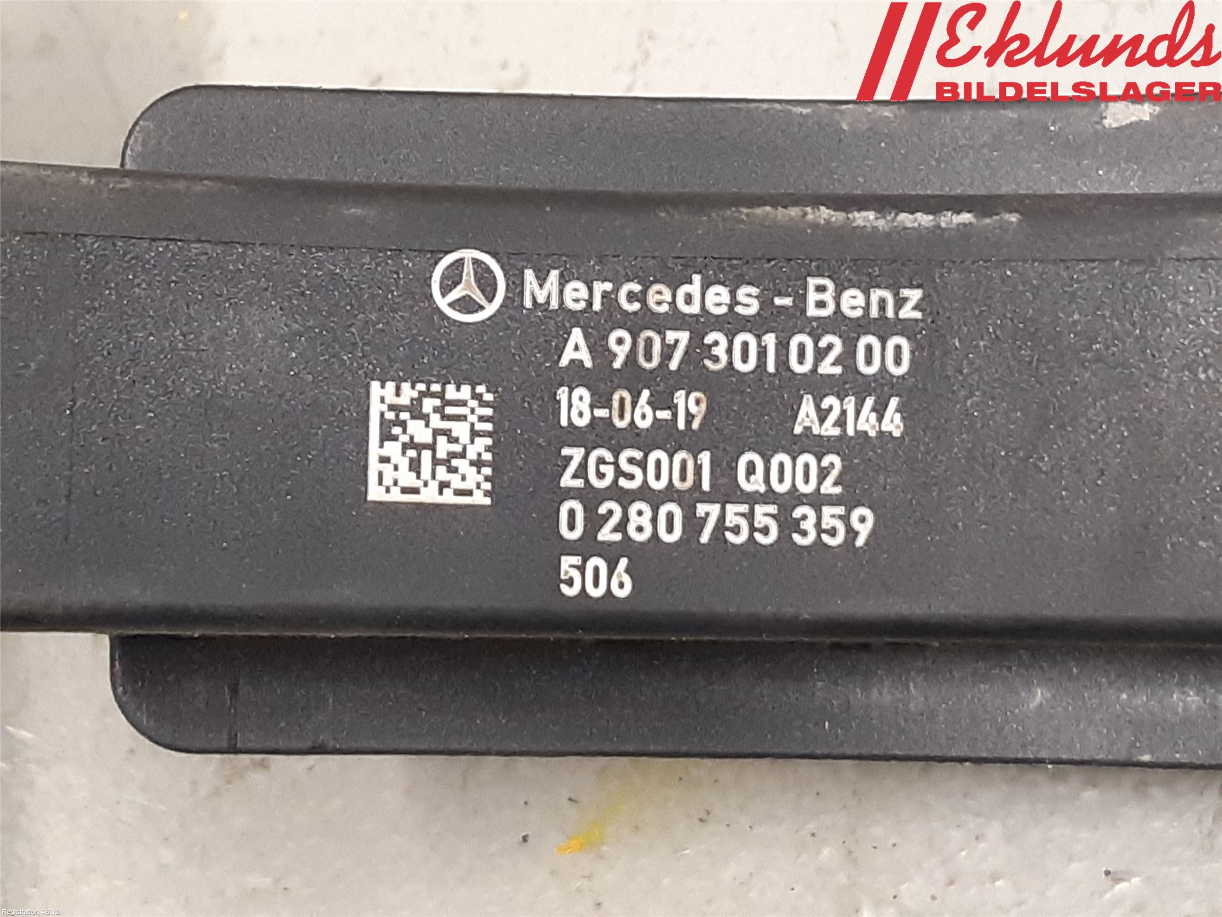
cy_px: 458
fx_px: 918
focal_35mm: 26
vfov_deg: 53.1
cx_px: 611
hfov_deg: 67.3
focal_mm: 3.93
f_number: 1.7
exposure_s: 1/33
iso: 250
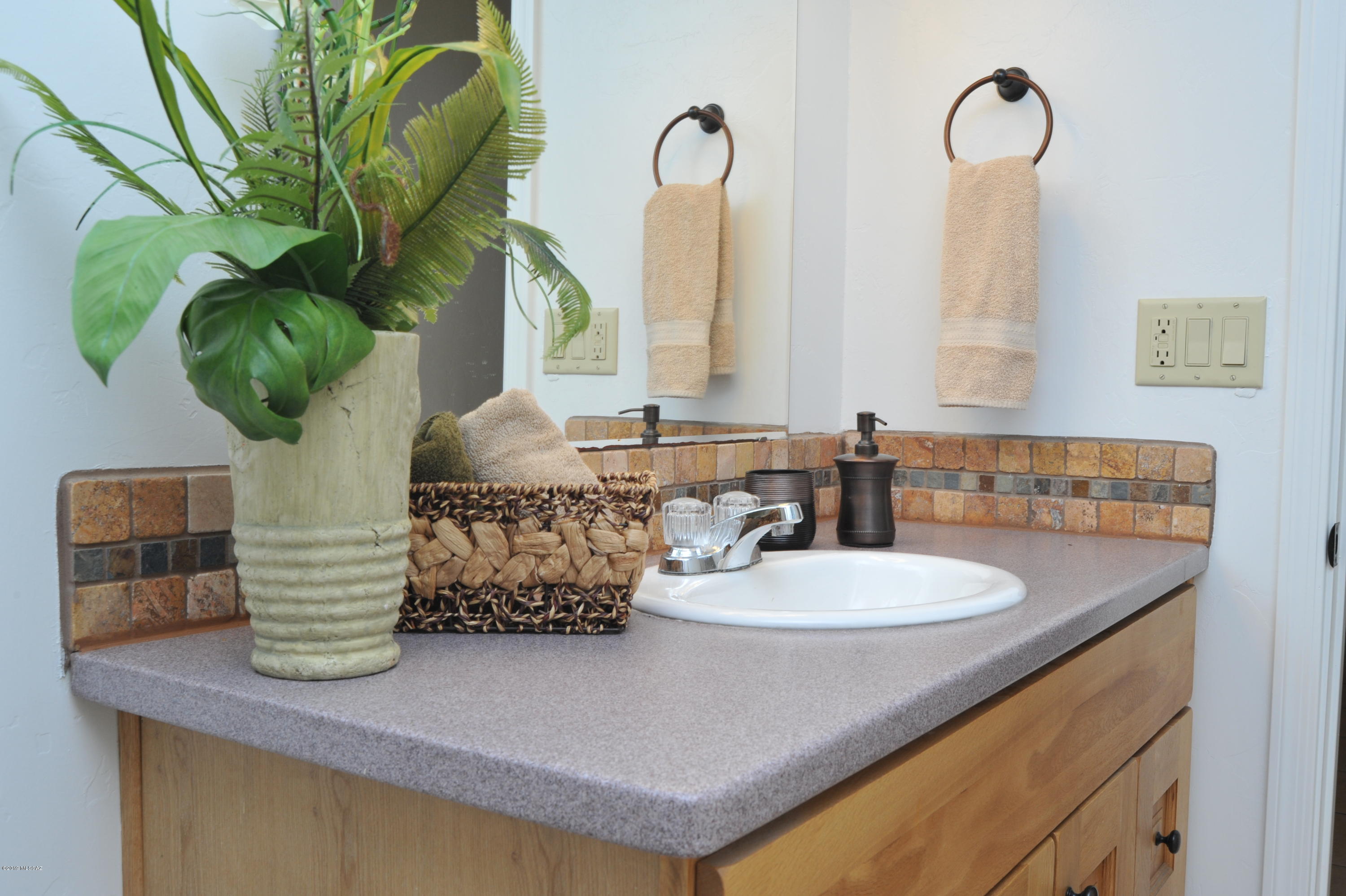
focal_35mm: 35
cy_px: 448
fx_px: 1308
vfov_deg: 37.8
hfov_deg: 54.5
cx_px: 673
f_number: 11
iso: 640
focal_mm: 35
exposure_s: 1/40
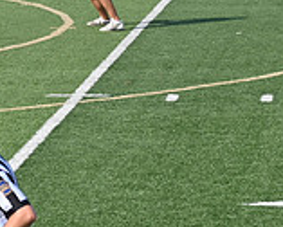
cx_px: 103
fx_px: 3690
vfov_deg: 3.5
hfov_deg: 4.4
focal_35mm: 440
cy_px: -55
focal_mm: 85
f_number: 5
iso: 100
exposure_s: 1/800
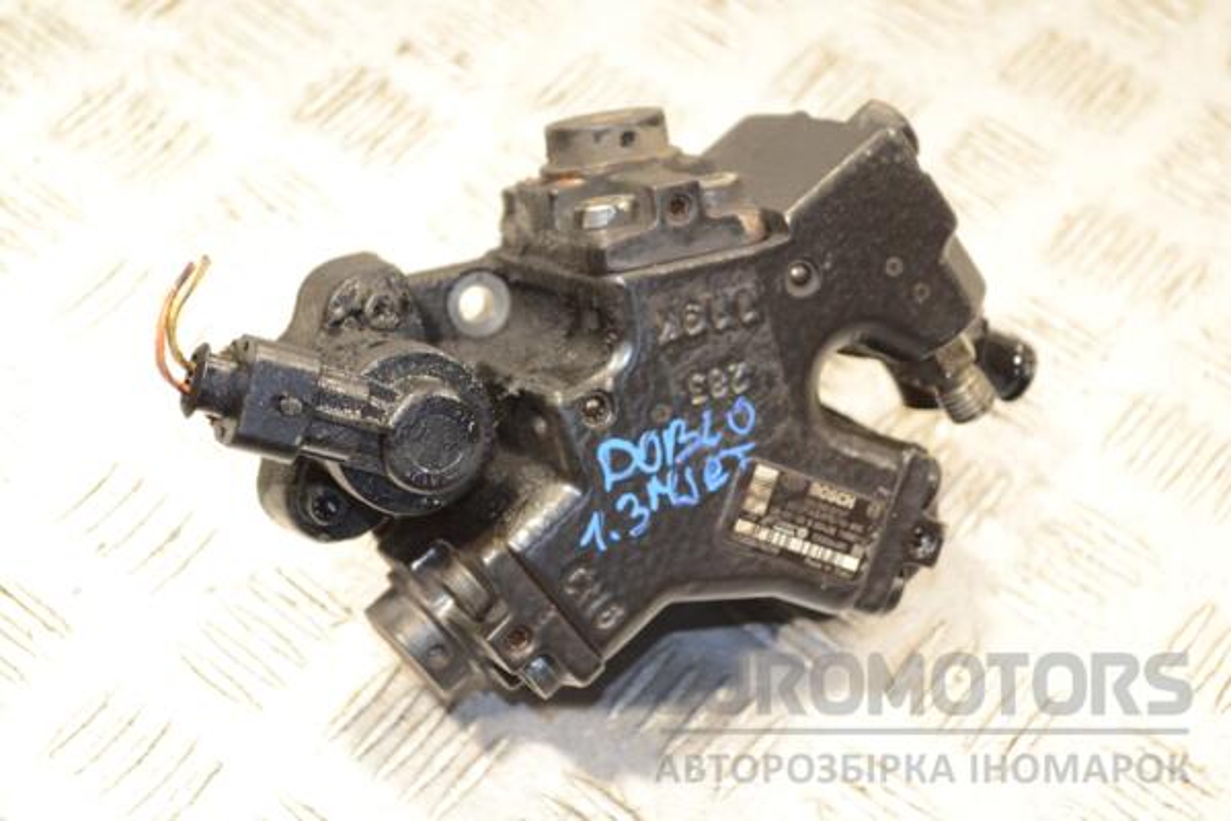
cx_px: 616
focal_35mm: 75
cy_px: 410
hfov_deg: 27.0
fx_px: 2564
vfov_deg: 18.2
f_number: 5.6
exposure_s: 1/60
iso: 1100
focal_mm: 50
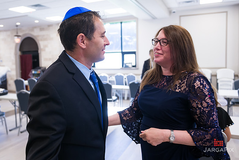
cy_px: 72
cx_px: 94
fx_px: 226
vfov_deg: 38.9
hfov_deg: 55.3
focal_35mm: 34
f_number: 3.2
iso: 400
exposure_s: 1/125
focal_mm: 27
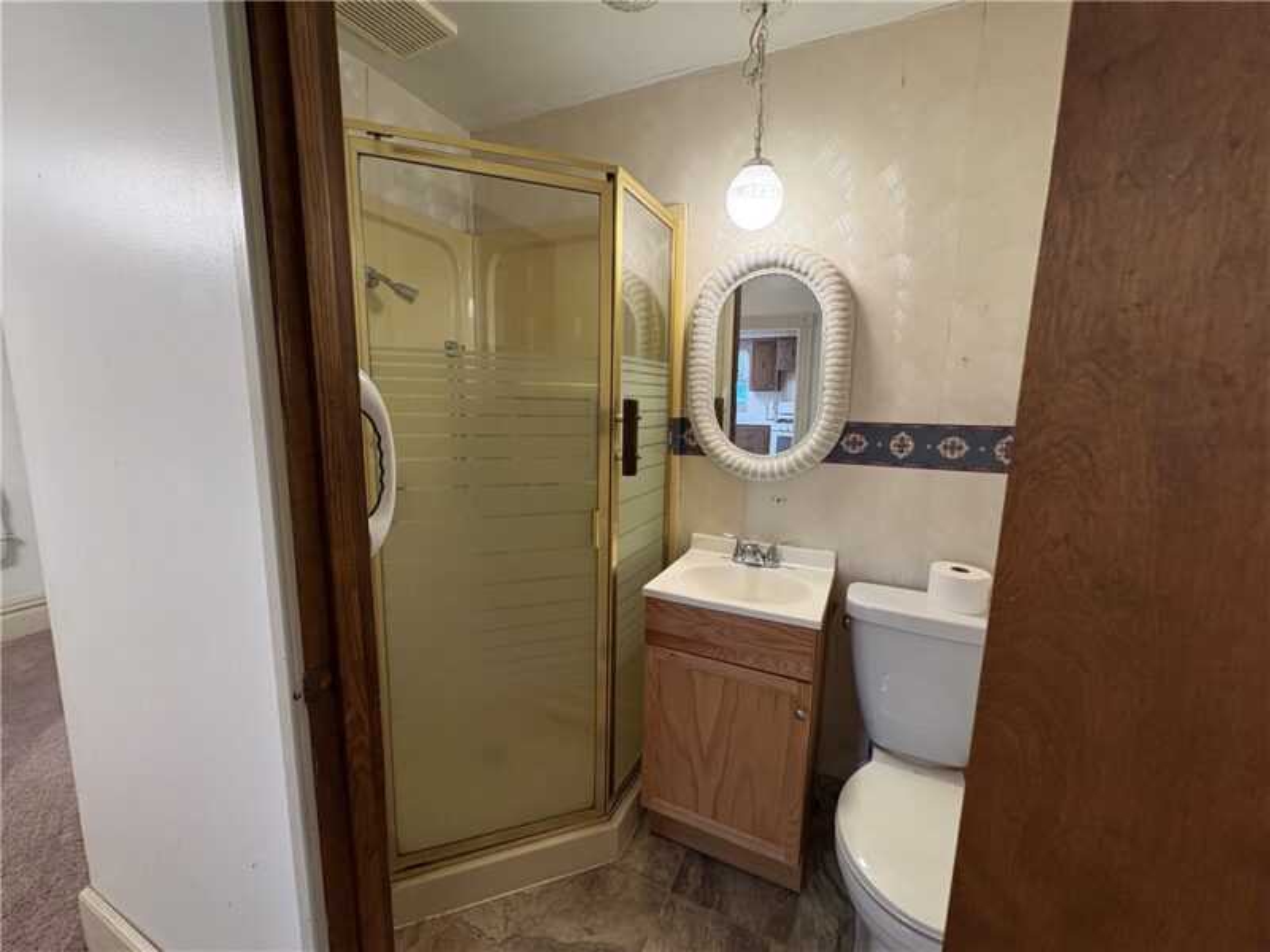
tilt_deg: -8.3
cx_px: 635
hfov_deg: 102.1
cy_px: 476
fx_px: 514
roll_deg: -0.5
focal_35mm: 14
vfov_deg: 85.7
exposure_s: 1/60
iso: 250
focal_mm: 2.22
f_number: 2.2
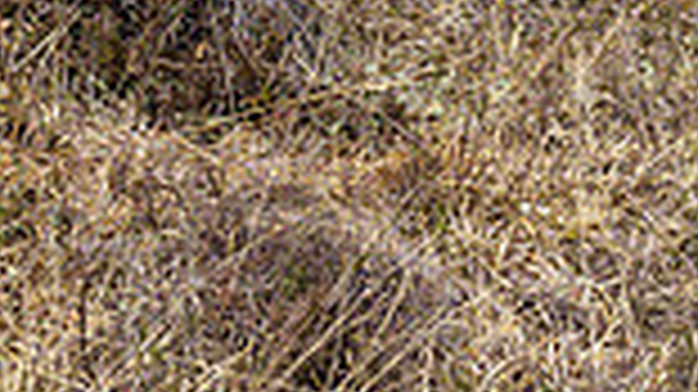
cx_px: 1101
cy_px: -676
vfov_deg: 0.4
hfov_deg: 0.7
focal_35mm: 3048
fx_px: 56384
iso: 200
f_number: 4.5
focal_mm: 300
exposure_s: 1/1000
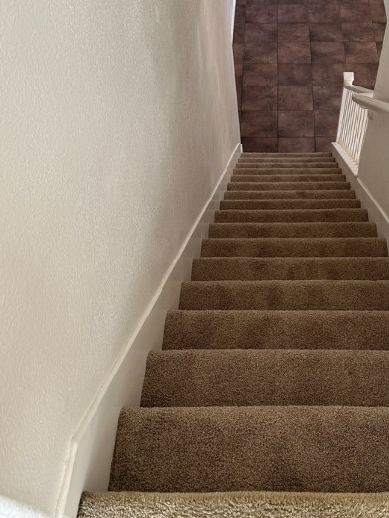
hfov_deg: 39.9
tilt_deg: -56.8
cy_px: 262
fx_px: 525
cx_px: 278
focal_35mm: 35
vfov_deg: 52.6
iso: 200
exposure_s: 1/60
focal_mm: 6.86
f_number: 1.78
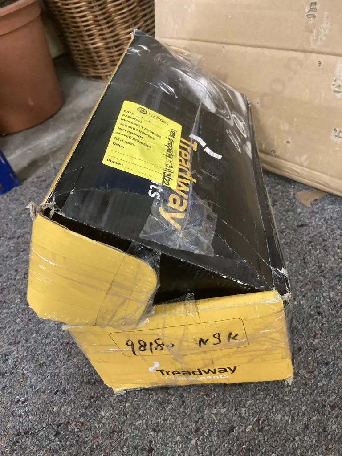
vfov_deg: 63.4
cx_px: 171
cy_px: 228
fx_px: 369
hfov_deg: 49.7
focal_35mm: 28
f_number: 1.8
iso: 400
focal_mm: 3.99
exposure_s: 1/33
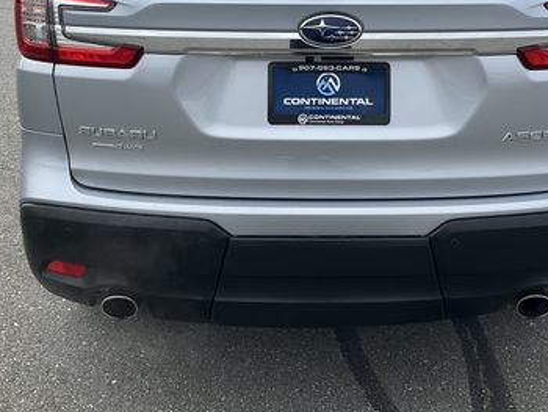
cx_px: 313
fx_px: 840
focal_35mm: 53
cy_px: 61
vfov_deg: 26.8
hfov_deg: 36.1
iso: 25
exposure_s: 1/1451
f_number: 1.8
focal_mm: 3
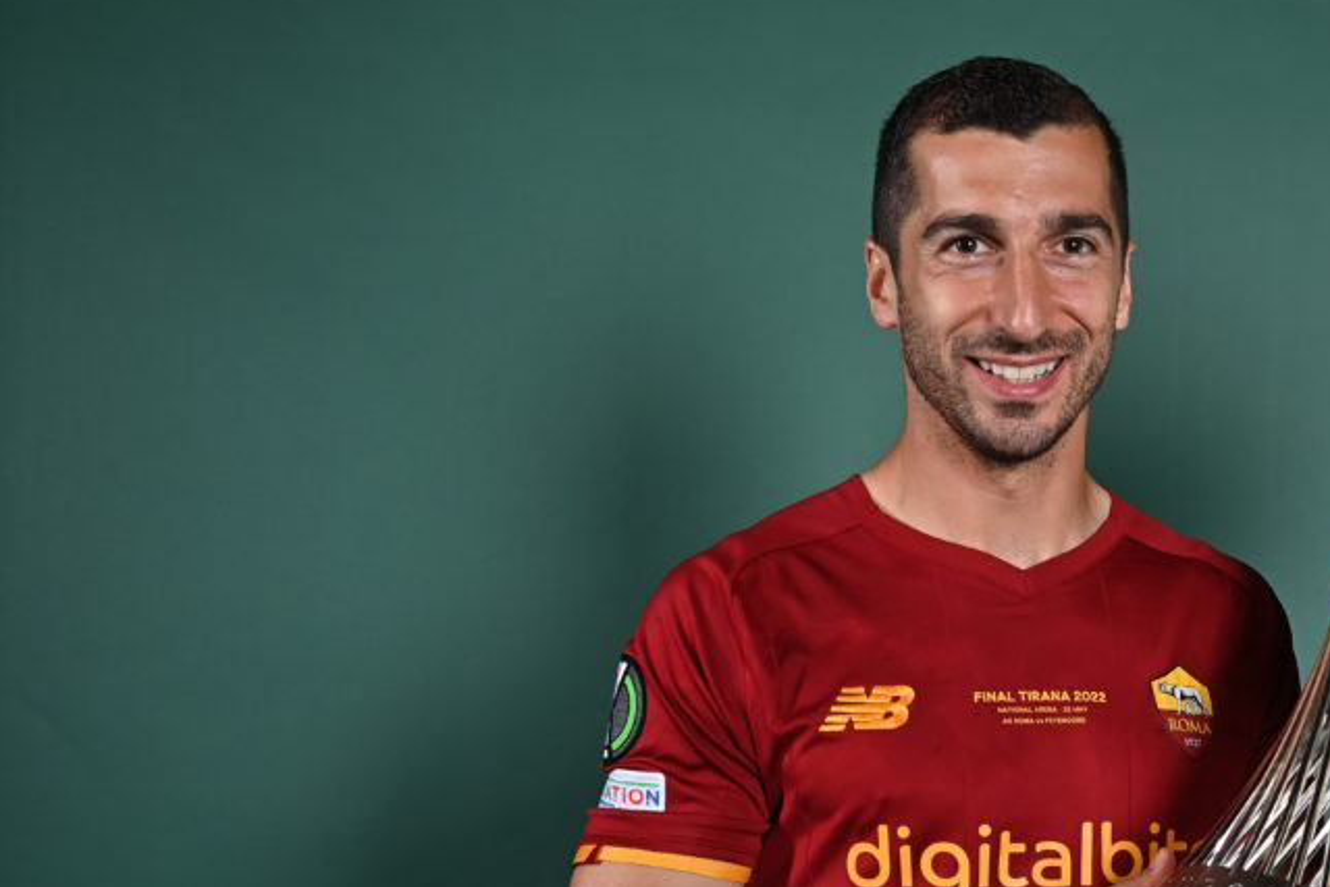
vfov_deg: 24.1
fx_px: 2069
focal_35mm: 56
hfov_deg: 34.5
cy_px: 595
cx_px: 1062
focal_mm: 35
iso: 200
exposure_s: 1/200
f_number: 5.6
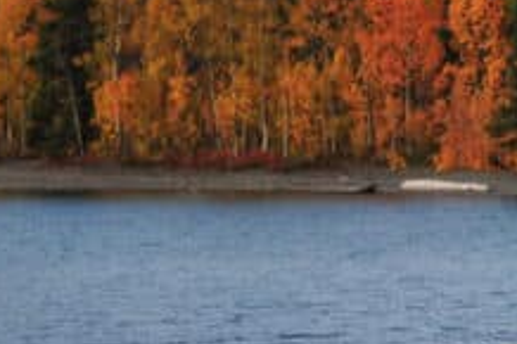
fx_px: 6744
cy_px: 53
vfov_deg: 2.9
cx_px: 1183
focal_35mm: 470
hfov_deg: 4.3
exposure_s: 1/2000
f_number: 7.1
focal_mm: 100
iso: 400
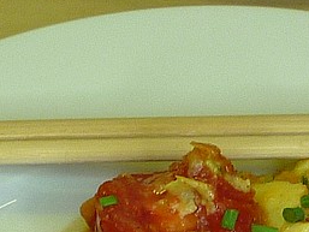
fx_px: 1777
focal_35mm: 199
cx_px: 209
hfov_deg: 9.9
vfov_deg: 7.2
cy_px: 451
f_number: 2.8
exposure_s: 1/60
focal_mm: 5.5
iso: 80
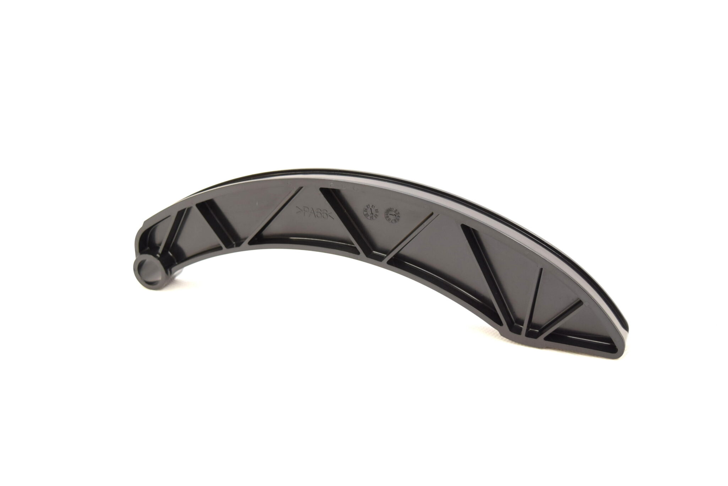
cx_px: 364
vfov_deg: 30.9
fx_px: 880
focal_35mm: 44
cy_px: 243
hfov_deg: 44.9
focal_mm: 29
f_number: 5
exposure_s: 1/100
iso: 400
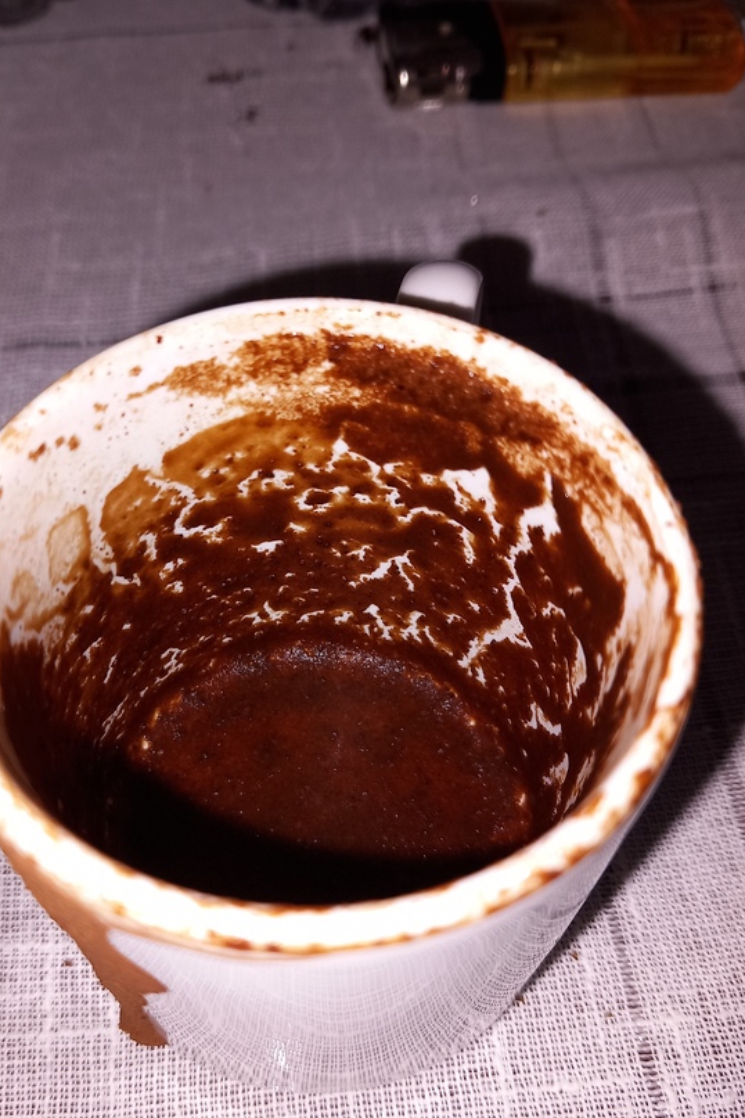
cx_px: 288
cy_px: 615
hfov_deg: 40.9
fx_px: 993
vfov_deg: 58.6
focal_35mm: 32
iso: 40
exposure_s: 1/100
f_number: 1.8
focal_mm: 4
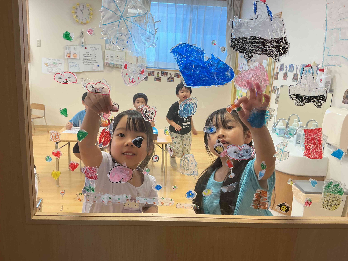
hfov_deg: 61.7
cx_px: 174
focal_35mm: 29
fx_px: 292
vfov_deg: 48.2
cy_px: 130
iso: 40
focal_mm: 3
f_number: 1.8
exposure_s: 1/60
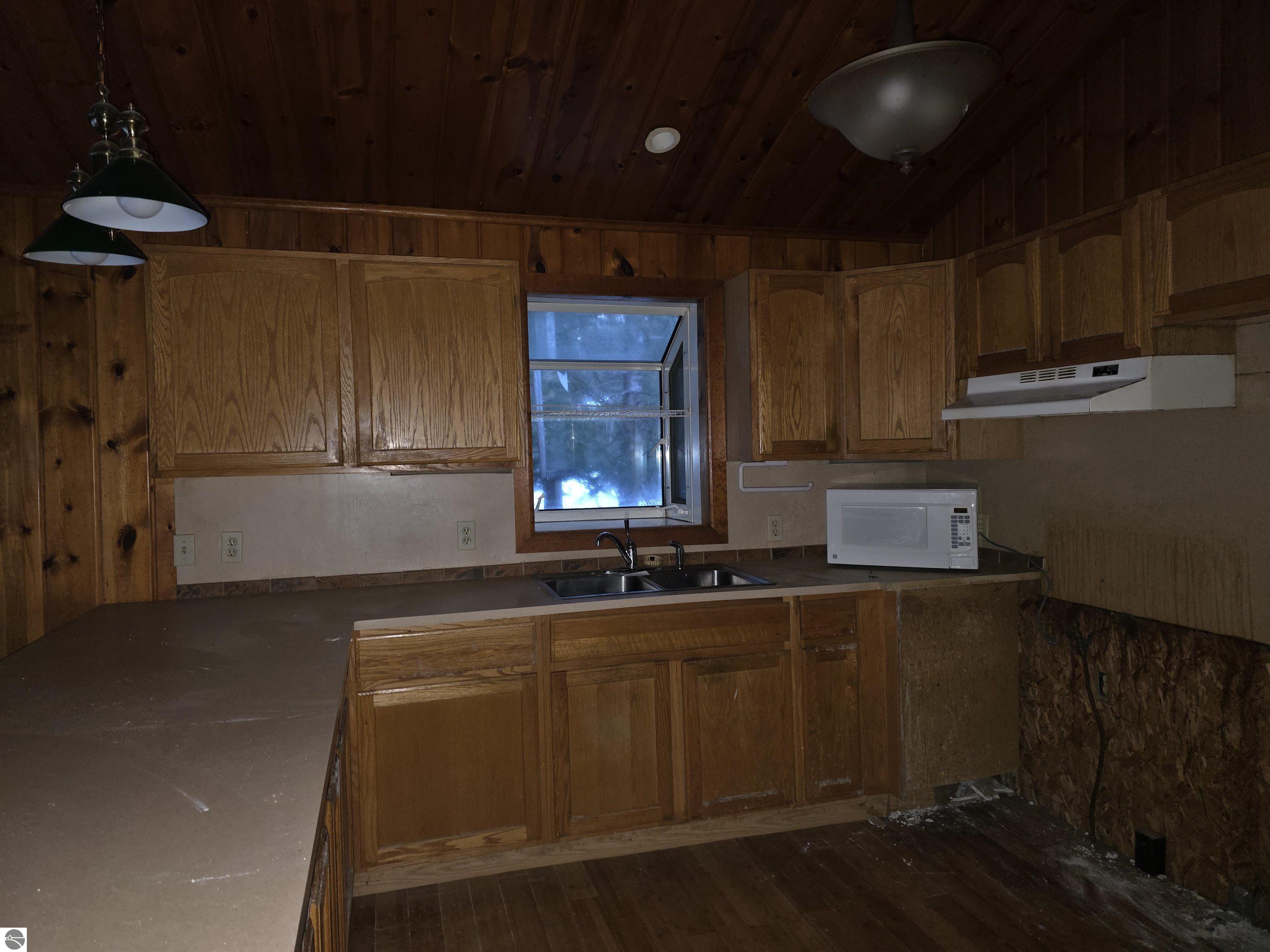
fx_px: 844
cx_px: 635
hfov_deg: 73.9
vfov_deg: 58.9
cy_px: 476
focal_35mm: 23
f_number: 1.7
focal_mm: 6.3
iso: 250
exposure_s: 1/12
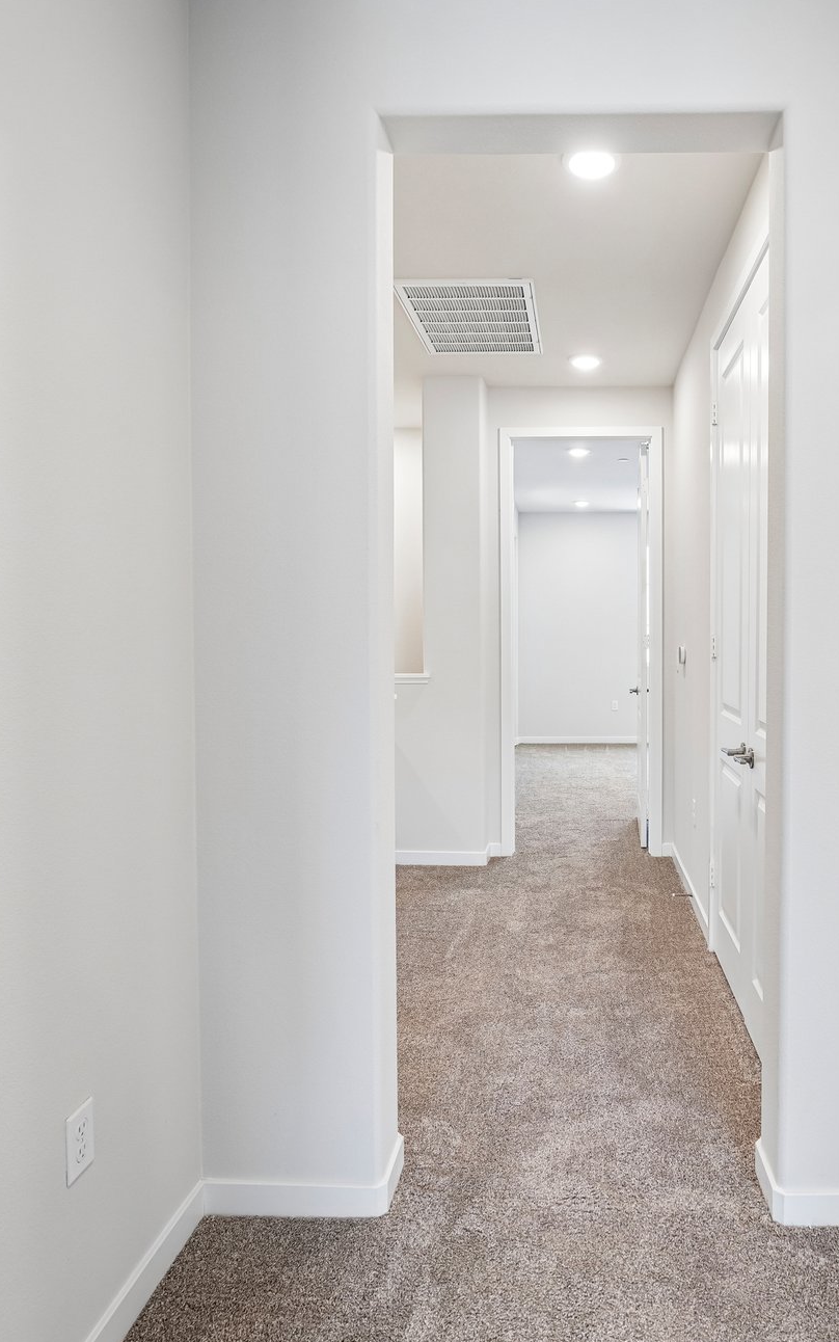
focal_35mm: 21
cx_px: 586
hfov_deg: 55.6
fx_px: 768
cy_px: 652
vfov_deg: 82.3
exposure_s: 1/20
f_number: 7.1
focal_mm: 13
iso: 400
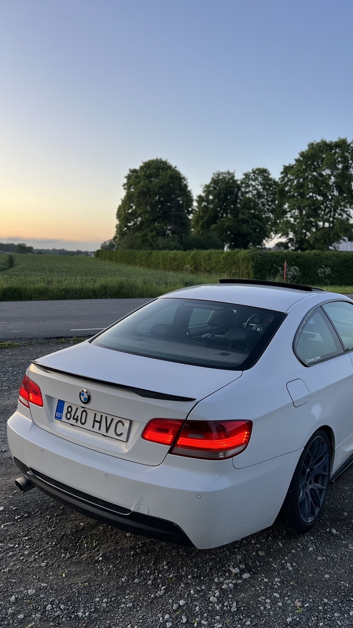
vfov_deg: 66.1
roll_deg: -3.0
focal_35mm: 29
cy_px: 307
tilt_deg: -5.2
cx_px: 224
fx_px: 483
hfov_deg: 39.9
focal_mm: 5.7
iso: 80
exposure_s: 1/121
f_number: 1.5
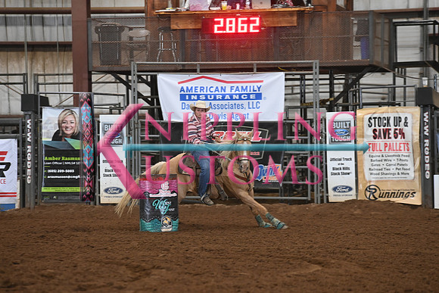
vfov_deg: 6.9
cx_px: 220
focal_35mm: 200
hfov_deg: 10.3
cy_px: 146
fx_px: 2439
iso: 3200
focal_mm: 200
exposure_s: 1/250
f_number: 5
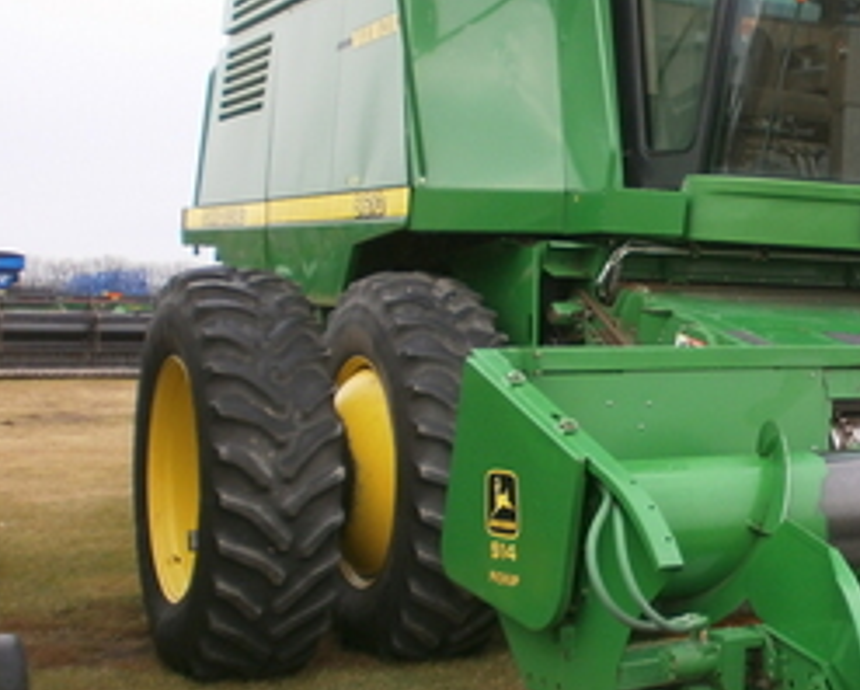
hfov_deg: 29.9
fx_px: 1477
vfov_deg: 26.3
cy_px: 345
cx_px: 888
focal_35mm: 58
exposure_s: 1/125
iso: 100
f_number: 2.9
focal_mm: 4.8
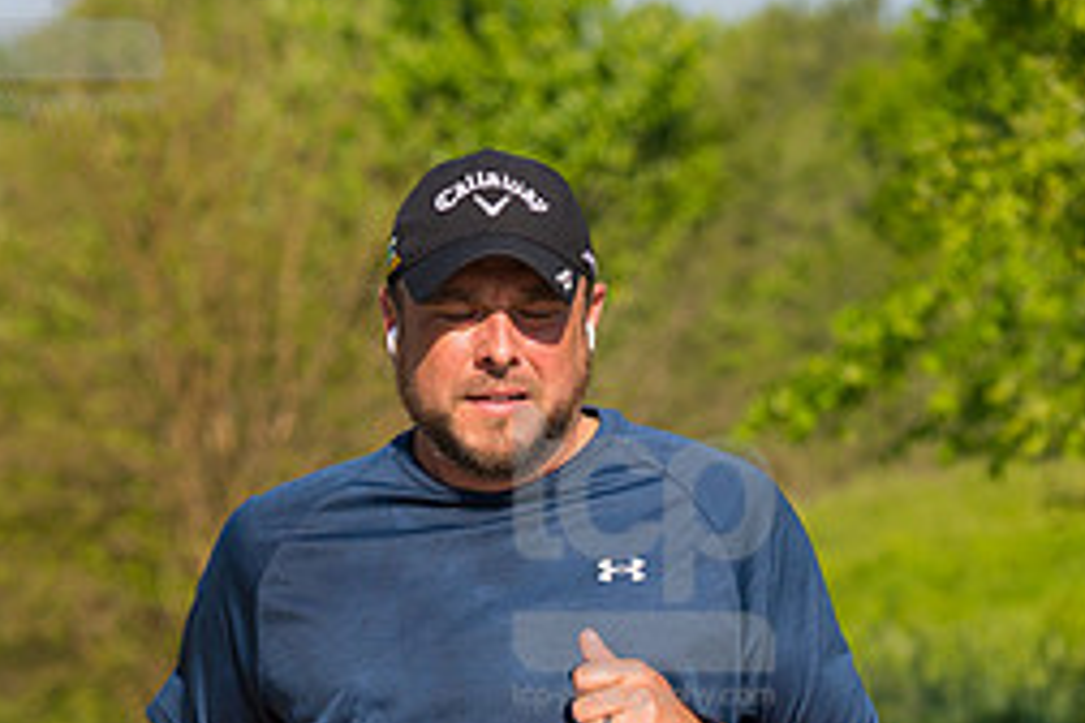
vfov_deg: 5.0
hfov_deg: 7.5
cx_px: 646
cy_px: 557
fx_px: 8318
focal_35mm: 276
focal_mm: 120
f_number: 5.6
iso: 400
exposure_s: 1/2000
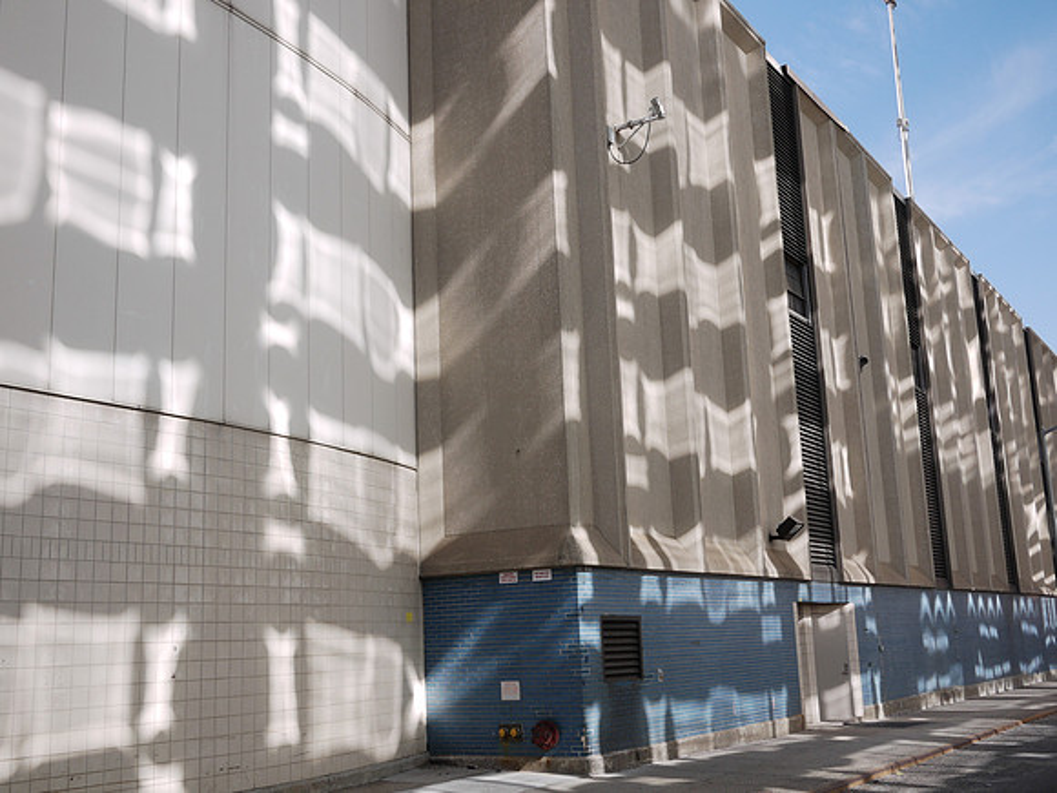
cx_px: 528
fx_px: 1221
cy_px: 396
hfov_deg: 46.8
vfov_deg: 36.0
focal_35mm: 40
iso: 100
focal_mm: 20
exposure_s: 1/125
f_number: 11
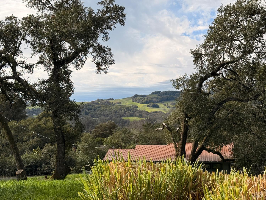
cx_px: 133
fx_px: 369
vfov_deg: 30.3
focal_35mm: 48
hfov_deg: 39.7
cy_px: 100
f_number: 1.78
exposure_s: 1/5208
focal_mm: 6.76
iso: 64
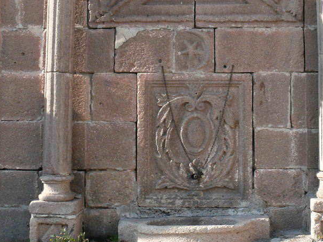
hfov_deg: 28.0
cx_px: 213
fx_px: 644
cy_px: 51
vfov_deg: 21.1
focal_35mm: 69
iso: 200
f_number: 5.6
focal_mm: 7.4
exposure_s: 1/200
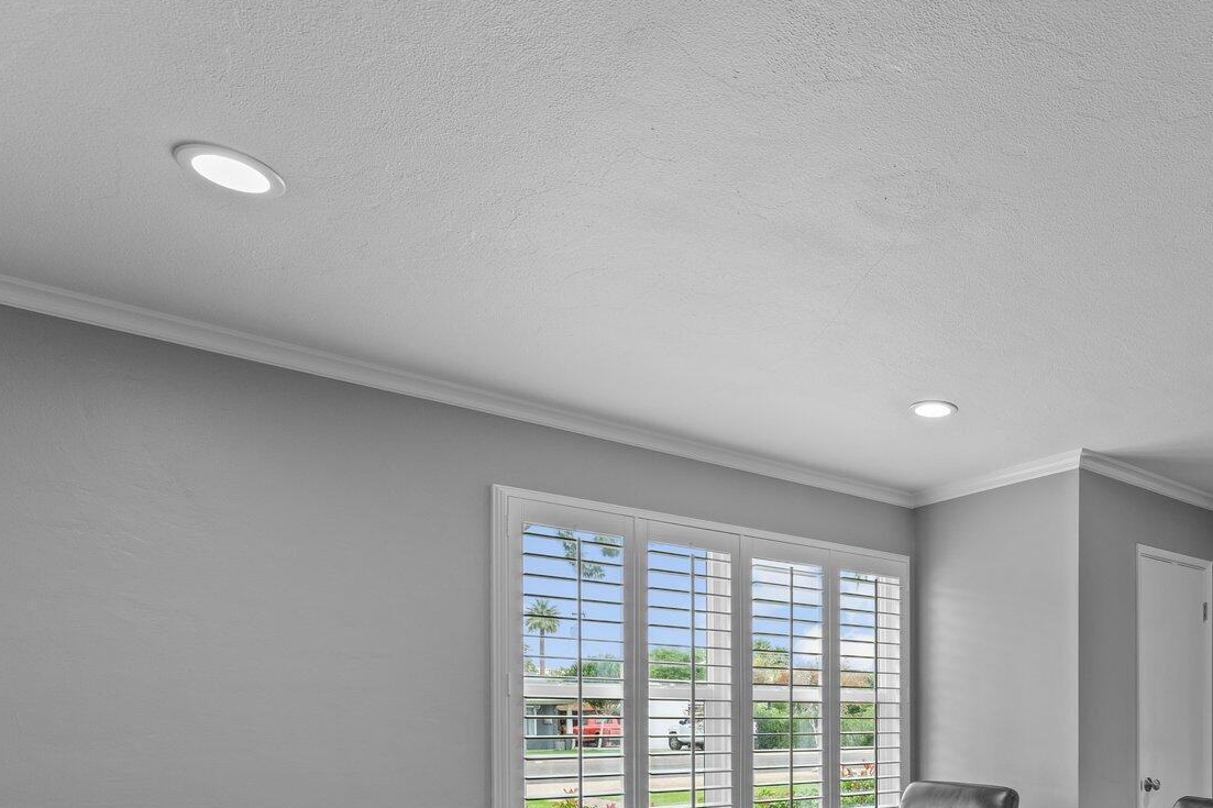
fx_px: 876
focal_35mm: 26
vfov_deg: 45.0
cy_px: 727
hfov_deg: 64.0
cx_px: 951
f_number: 8
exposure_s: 1/5
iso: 400
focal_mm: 14
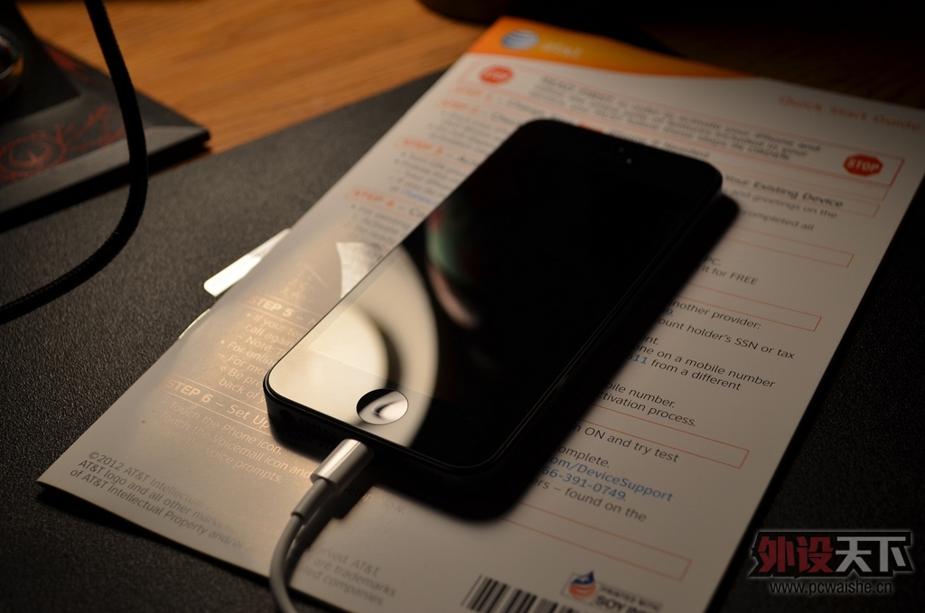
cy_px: 306
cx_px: 462
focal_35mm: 57
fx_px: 1462
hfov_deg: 35.1
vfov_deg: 23.7
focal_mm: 38
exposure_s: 1/50
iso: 100
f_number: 5
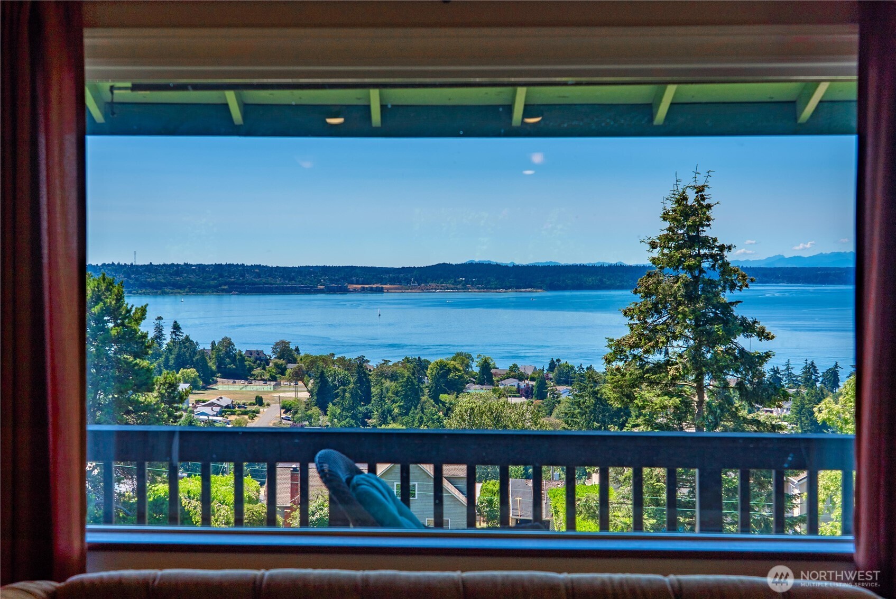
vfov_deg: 29.3
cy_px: 300
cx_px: 448
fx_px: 1145
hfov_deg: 42.7
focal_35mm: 46
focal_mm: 46
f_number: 7.1
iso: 80
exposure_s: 1/250
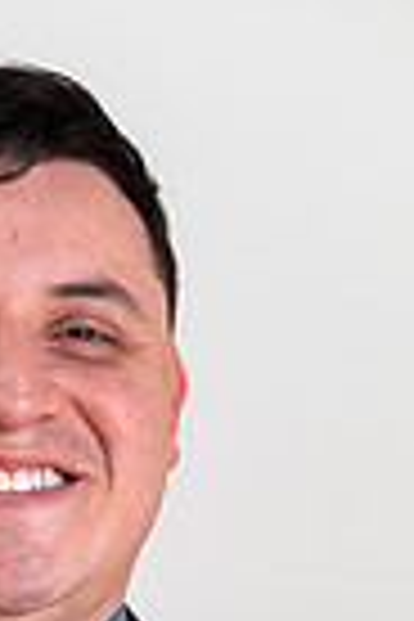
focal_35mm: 278
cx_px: -27
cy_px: 927
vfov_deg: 7.3
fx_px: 4795
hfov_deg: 4.9
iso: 50
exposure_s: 1/160
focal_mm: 85
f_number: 2.8
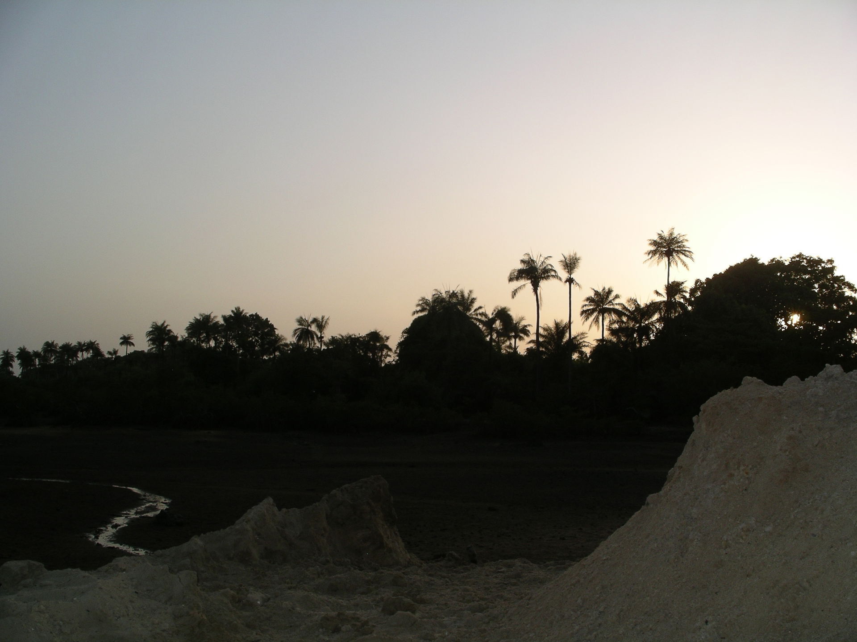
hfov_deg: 50.1
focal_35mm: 37
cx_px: 428
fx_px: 916
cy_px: 321
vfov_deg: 38.7
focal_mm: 7.8
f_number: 5.6
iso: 64
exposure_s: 1/320
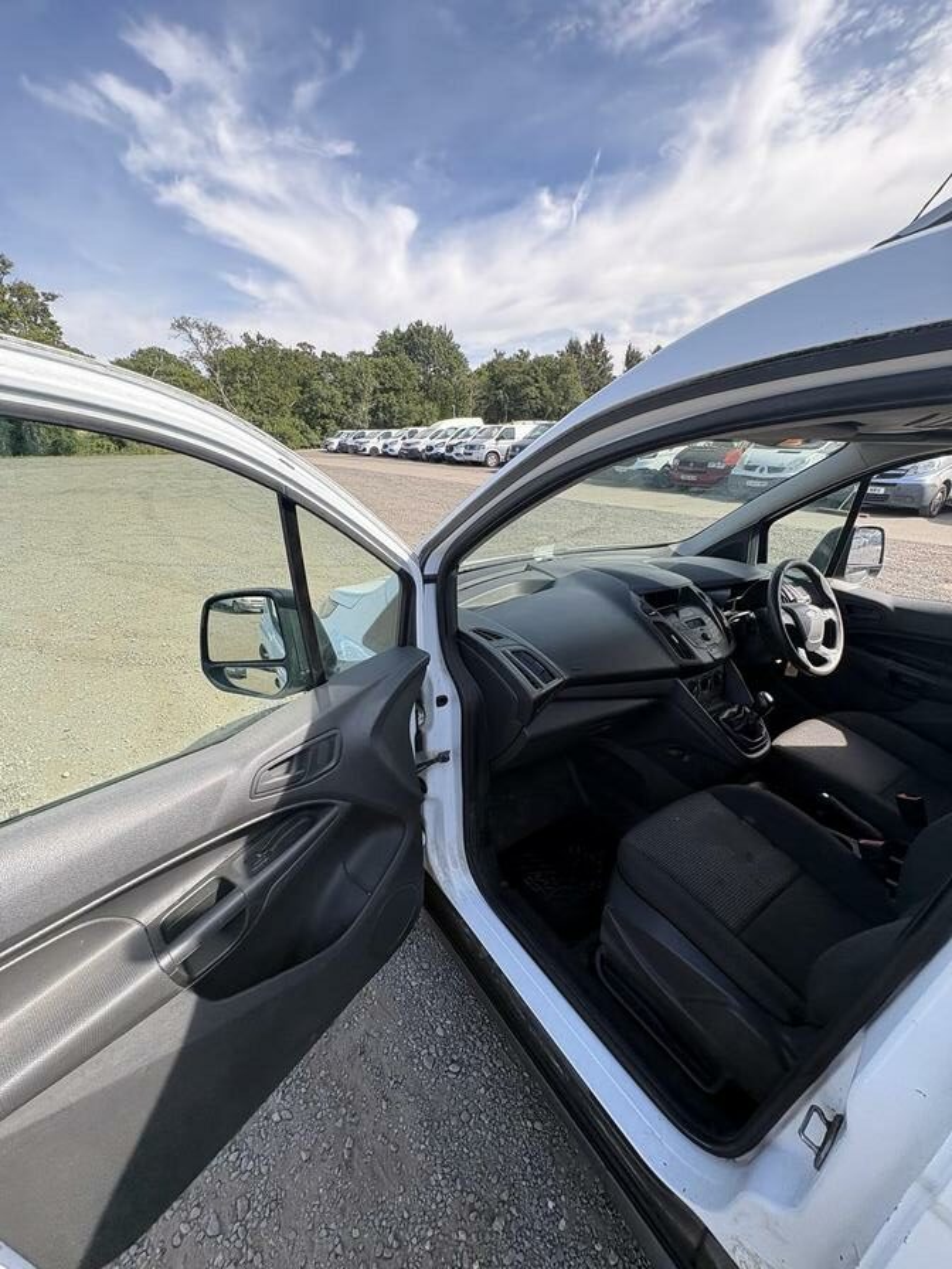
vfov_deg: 102.1
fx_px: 513
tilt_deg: -14.0
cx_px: 476
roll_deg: -2.9
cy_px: 634
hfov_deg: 85.7
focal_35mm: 14
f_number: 2.2
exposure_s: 1/349
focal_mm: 2.22
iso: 50
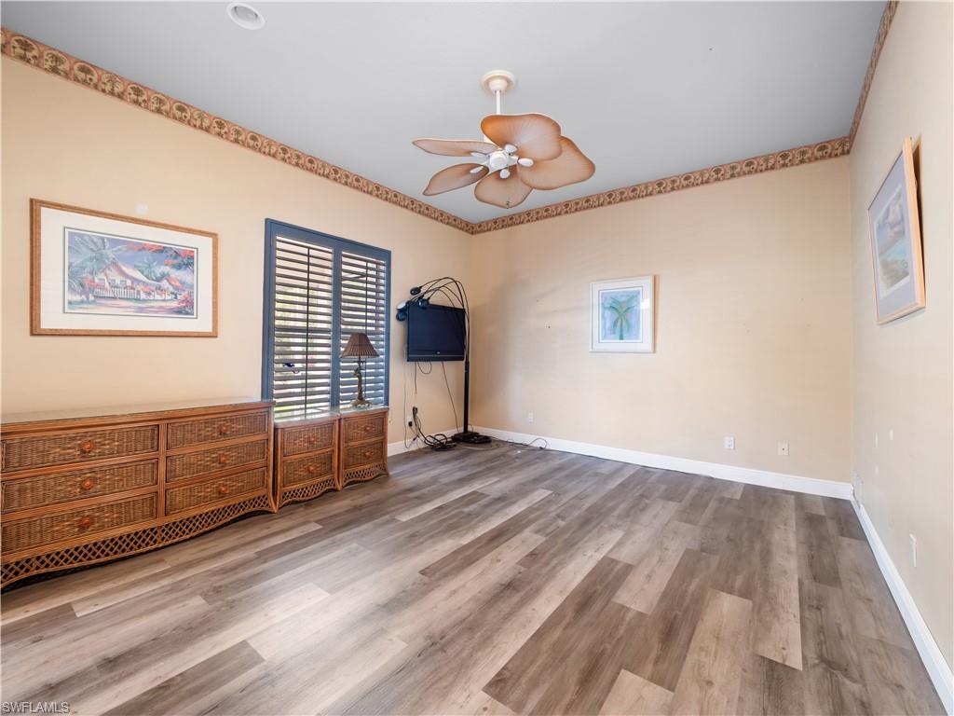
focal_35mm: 14
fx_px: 386
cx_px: 477
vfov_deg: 85.7
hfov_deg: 102.1
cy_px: 358
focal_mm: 7
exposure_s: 1.6
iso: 200
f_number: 7.1
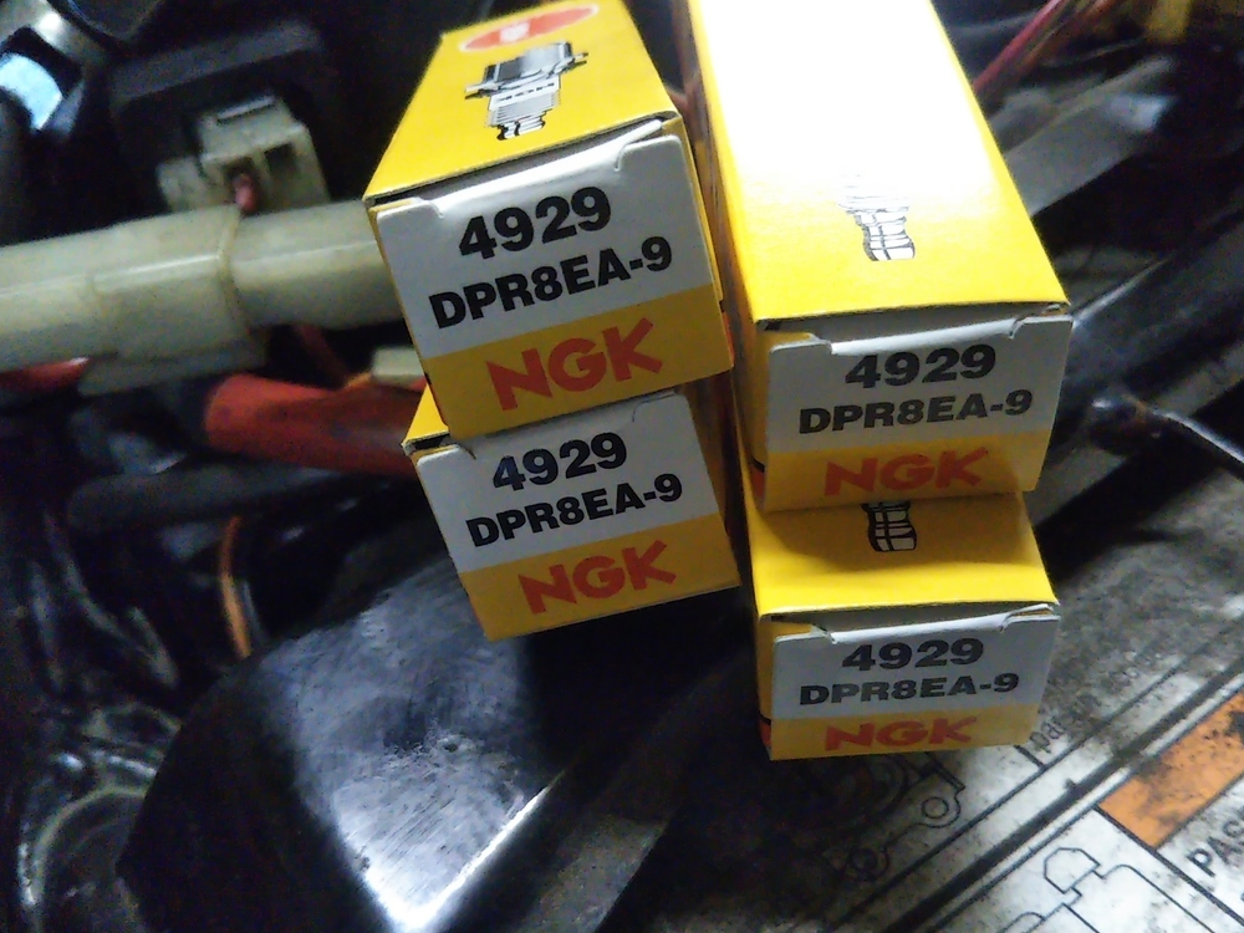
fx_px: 1294
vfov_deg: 39.6
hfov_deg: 51.3
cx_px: 674
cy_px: 515
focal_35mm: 36
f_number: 2.2
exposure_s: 1/23
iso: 836
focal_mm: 4
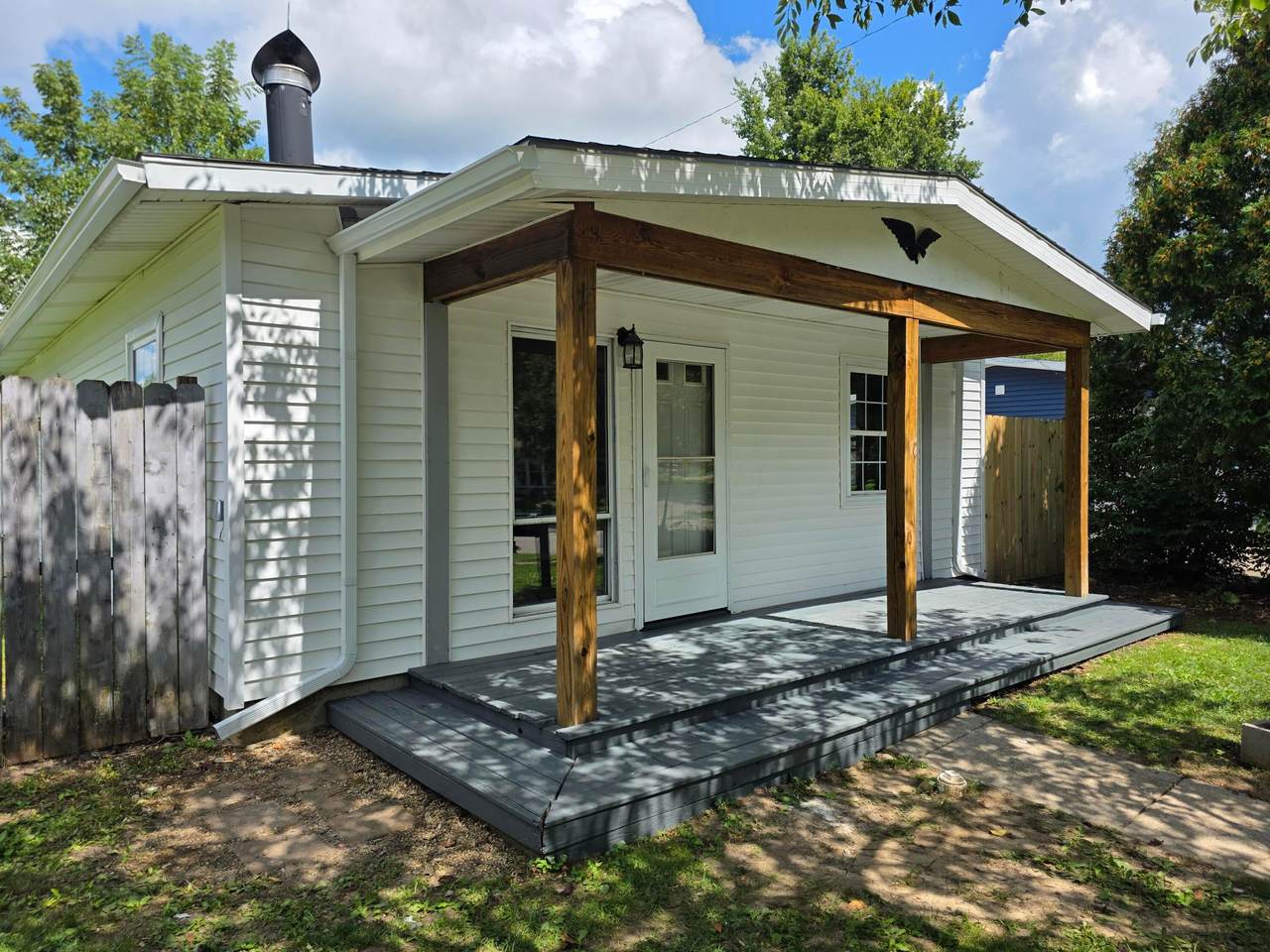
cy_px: 476
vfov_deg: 58.9
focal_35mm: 23
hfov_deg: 73.9
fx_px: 844
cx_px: 635
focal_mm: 6.3
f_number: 1.7
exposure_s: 1/6355
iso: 80
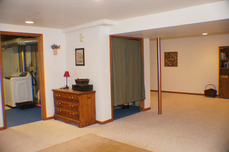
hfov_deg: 49.6
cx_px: 114
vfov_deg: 34.1
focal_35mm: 39
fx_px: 248
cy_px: 76
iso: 800
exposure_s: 1/60
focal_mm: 26
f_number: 4
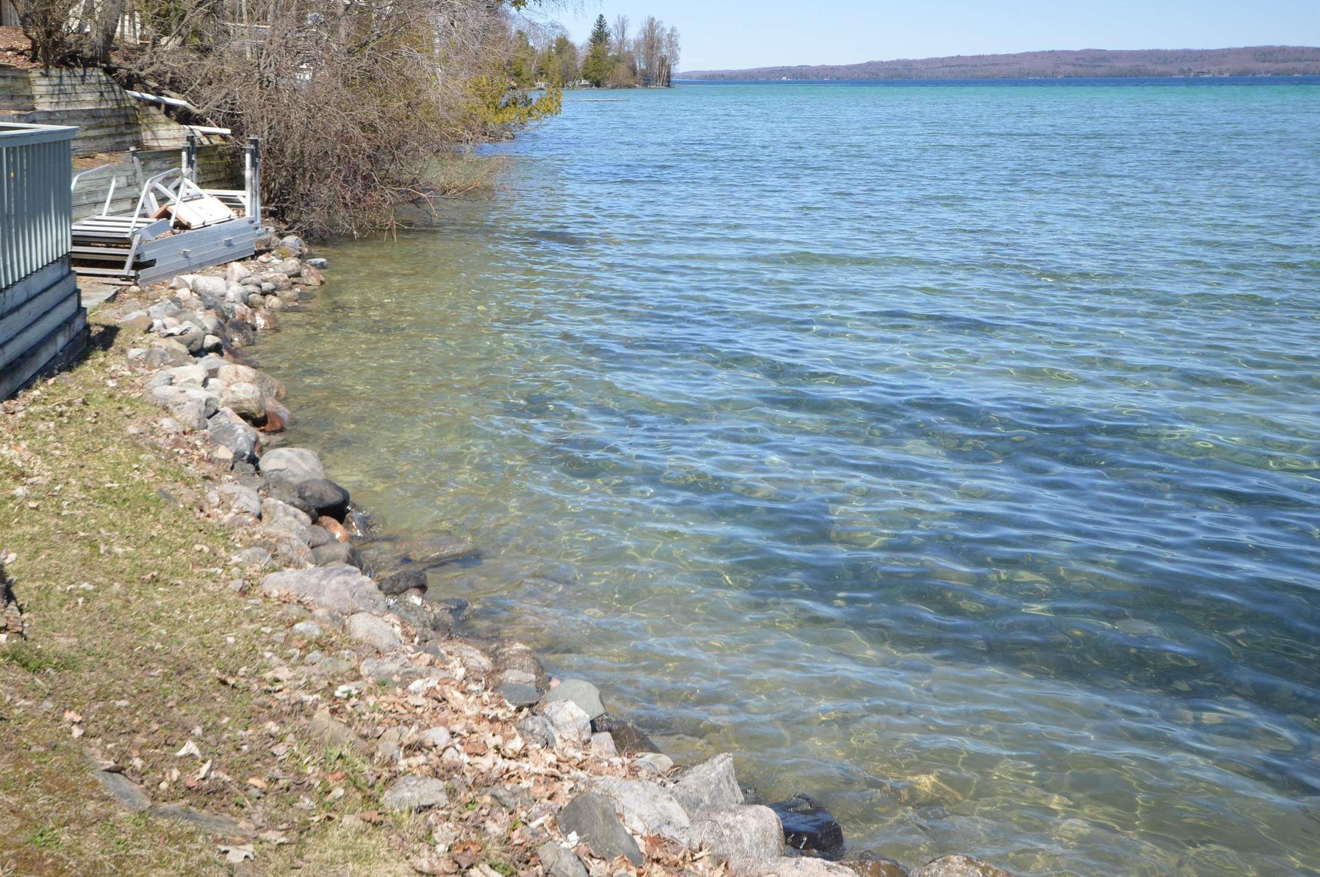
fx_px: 1502
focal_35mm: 41
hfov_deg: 47.3
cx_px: 555
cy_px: 296
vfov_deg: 32.3
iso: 100
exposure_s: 1/200
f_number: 7.1
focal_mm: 20
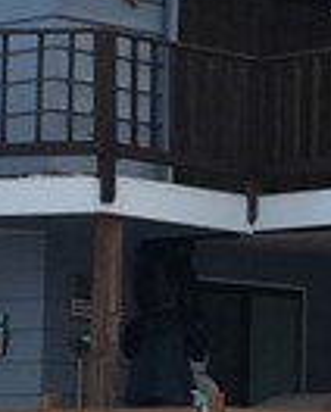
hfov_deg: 7.1
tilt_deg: +2.8
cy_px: 325
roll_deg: -1.0
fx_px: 2676
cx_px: 137
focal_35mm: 219
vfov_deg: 8.8
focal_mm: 4.15
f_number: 2.2
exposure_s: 1/1464
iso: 32
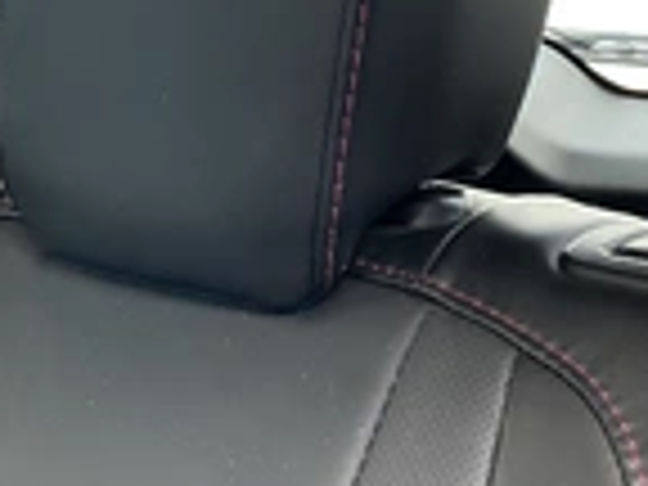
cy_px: -32
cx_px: 387
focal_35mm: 78
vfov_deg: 18.3
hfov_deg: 25.0
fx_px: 1460
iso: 80
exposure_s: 1/60
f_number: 1.8
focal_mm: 3
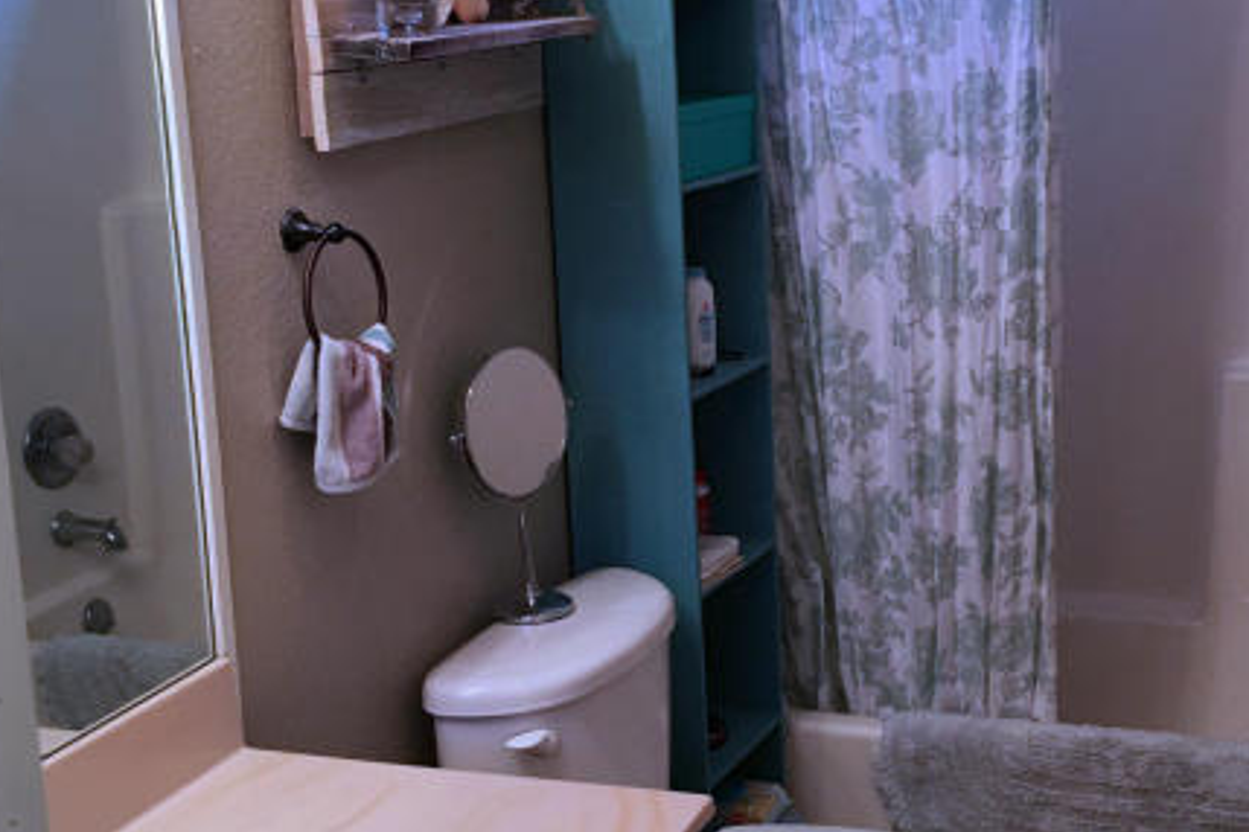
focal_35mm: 54
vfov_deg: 25.0
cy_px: 369
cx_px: 772
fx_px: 1873
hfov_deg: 36.7
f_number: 2.2
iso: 25
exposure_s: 1/15
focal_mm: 4.15
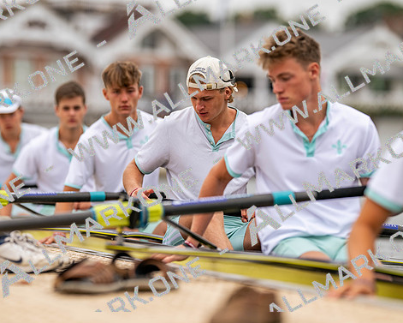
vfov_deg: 9.9
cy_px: 165
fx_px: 1861
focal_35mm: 156
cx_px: 174
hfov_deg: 12.4
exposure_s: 1/2500
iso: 220
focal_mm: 135
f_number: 1.8
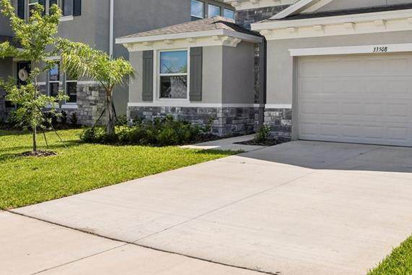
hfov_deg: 50.3
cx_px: 324
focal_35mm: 36
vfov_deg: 35.9
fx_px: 412
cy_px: 62
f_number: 8
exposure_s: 1/2500
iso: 400
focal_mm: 20
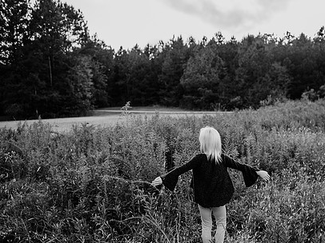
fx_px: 310
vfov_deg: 42.8
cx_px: 212
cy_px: 142
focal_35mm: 33
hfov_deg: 54.4
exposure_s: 1/1250
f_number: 2.5
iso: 250
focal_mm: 24
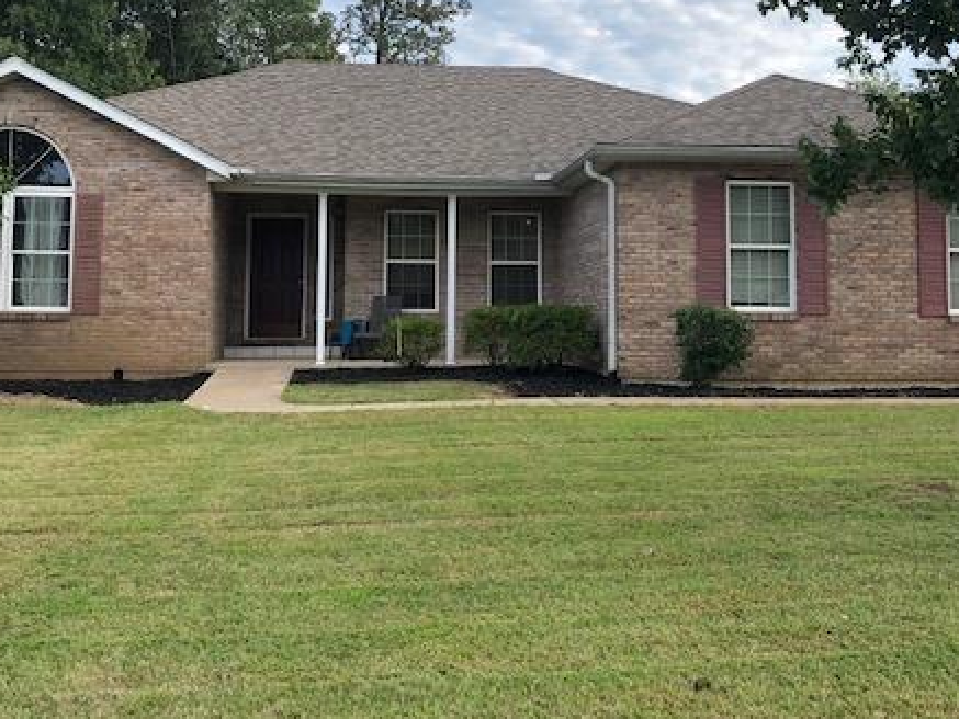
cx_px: 492
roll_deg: +0.1
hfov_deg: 45.8
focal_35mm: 41
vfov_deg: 34.8
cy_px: 239
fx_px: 1136
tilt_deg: +4.2
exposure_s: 1/666
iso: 20
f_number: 1.8
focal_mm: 3.99
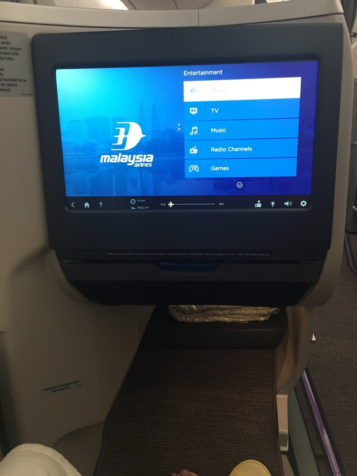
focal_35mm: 29
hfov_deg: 48.2
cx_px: 178
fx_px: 399
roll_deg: +1.7
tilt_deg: -16.7
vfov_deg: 61.7
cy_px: 238
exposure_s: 1/17
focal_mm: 4.15
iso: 80
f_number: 2.2
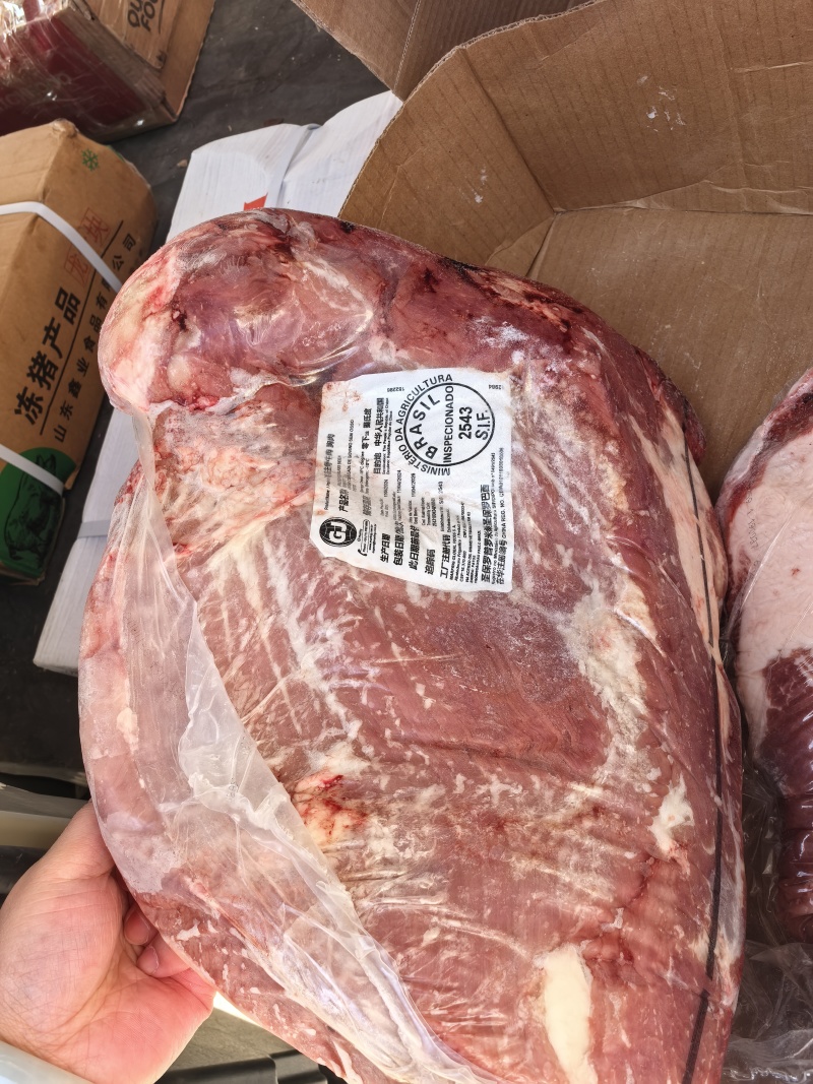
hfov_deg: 51.3
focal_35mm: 27
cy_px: 542
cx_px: 406
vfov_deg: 65.3
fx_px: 846
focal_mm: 6.98
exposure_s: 1/100
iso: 250
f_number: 4
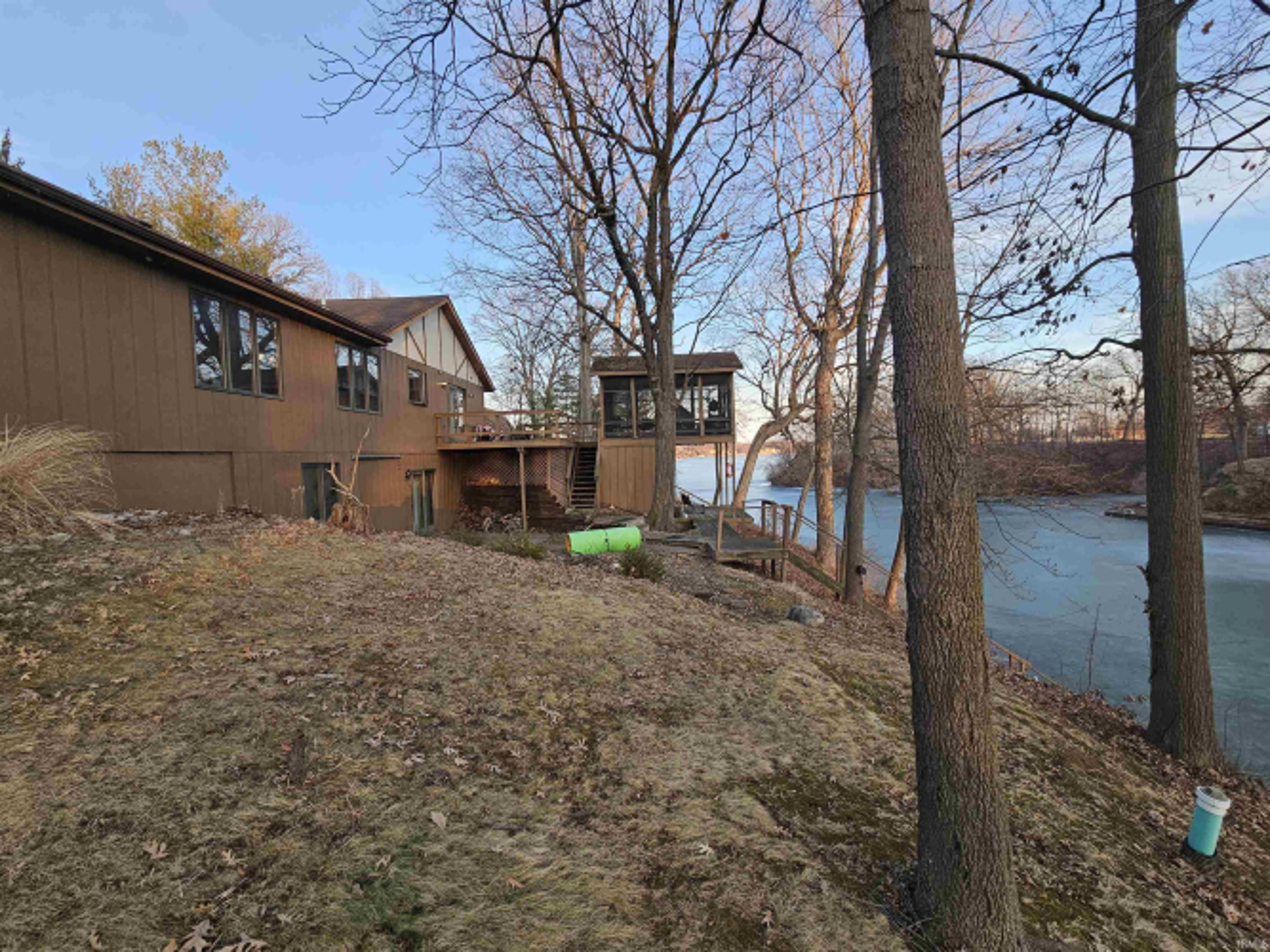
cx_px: 635
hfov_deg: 106.2
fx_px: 477
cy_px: 476
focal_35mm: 13
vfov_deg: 89.9
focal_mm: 2.2
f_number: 2.2
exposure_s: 1/121
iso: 50
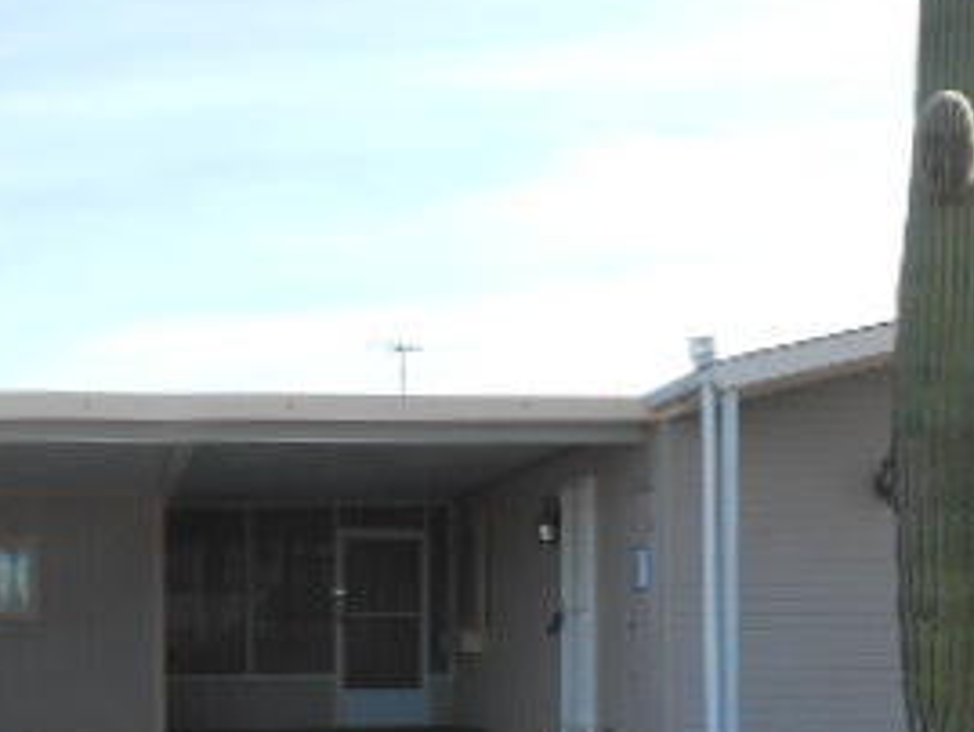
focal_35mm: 69
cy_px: 641
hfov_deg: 27.8
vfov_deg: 20.9
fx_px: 1942
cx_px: 713
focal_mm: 5.2
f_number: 4
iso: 80
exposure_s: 1/400
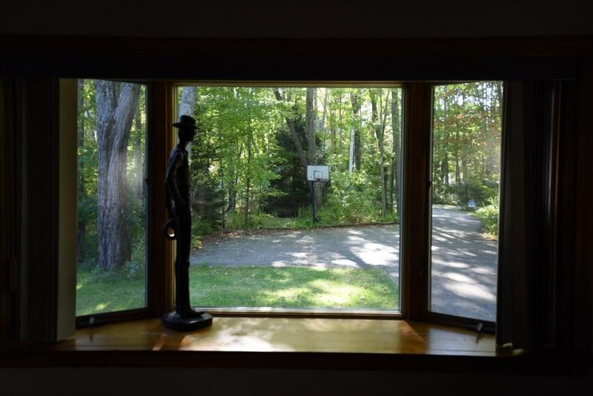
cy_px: 198
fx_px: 494
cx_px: 296
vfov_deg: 43.6
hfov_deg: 61.9
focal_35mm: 30
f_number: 2.8
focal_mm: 30
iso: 360
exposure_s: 1/60
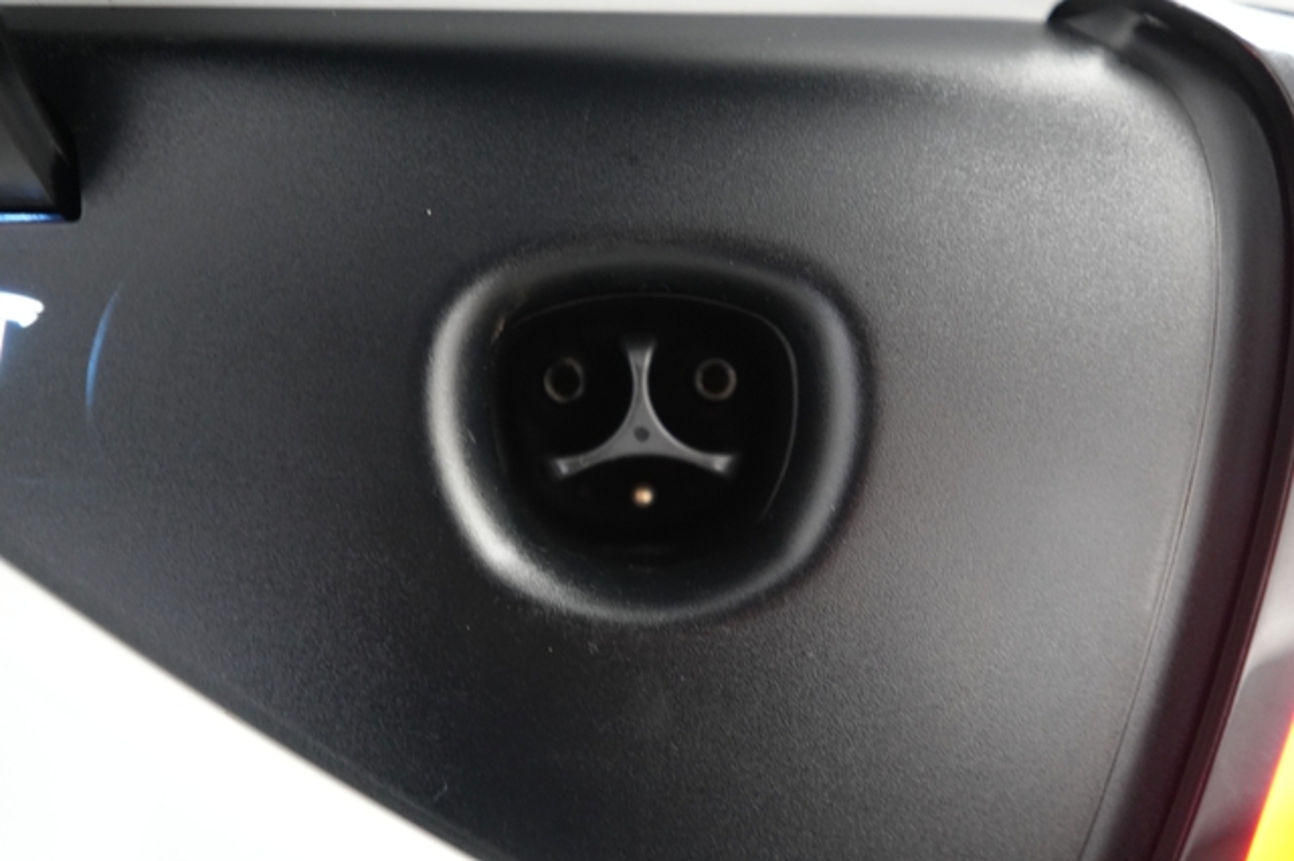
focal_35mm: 28
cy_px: 430
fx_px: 1006
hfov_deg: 65.5
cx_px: 647
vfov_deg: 46.4
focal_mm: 28
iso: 4000
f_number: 2.8
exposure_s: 1/60
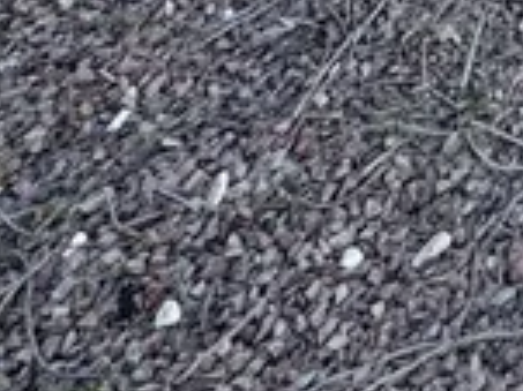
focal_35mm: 95
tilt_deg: -15.6
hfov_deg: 15.0
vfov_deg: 10.3
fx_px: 1434
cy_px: -834
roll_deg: -1.0
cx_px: 1157
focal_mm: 2.22
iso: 40
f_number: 2.2
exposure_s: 1/324
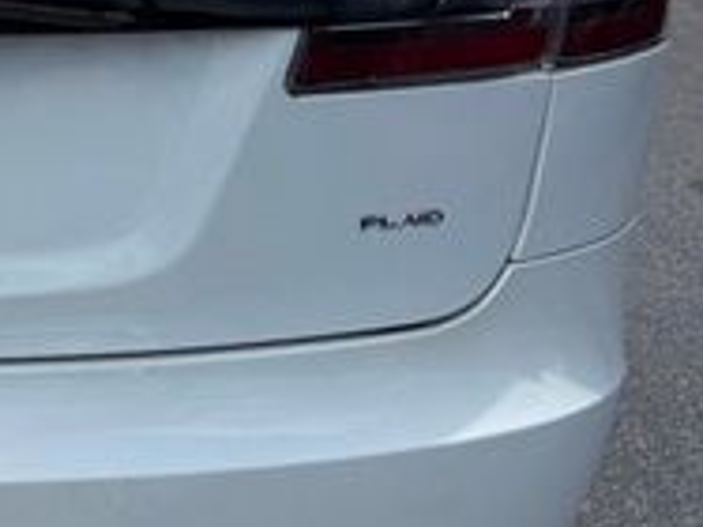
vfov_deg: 17.9
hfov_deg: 20.7
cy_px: 124
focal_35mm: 82
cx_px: -316
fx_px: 1664
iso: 80
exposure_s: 1/9091
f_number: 1.78
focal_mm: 6.76
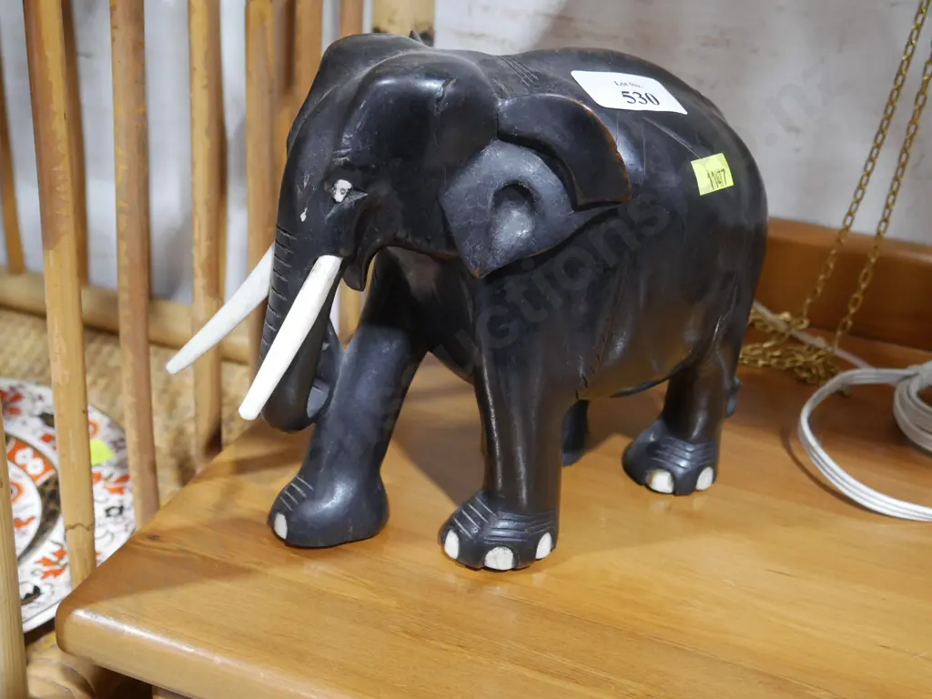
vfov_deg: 31.5
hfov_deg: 41.2
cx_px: 466
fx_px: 1239
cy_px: 350
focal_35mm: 46
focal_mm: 23
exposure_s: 1/60
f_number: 5.1
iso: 1600
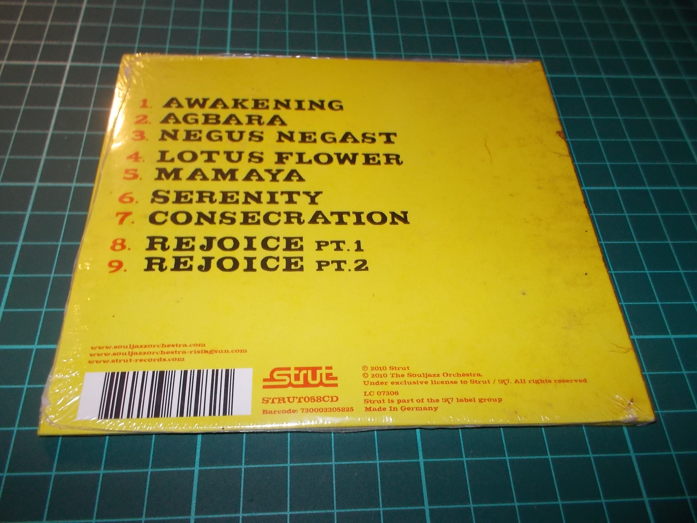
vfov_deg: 48.2
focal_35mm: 29
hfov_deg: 61.7
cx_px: 348
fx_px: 584
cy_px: 262
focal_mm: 4.1
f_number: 3.3
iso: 200
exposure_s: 1/30
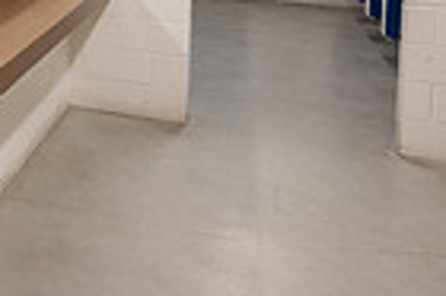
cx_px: -226
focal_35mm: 58
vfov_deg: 21.3
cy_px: -81
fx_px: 718
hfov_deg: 25.6
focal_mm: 14
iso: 1250
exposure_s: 1/100
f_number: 5.6
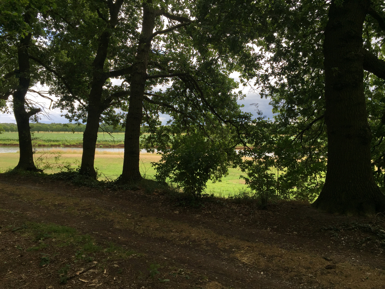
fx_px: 323
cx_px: 192
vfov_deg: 48.2
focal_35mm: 29
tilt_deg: -3.1
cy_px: 144
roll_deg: -2.3
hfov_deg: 61.7
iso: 32
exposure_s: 1/760
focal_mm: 4.15
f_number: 2.2
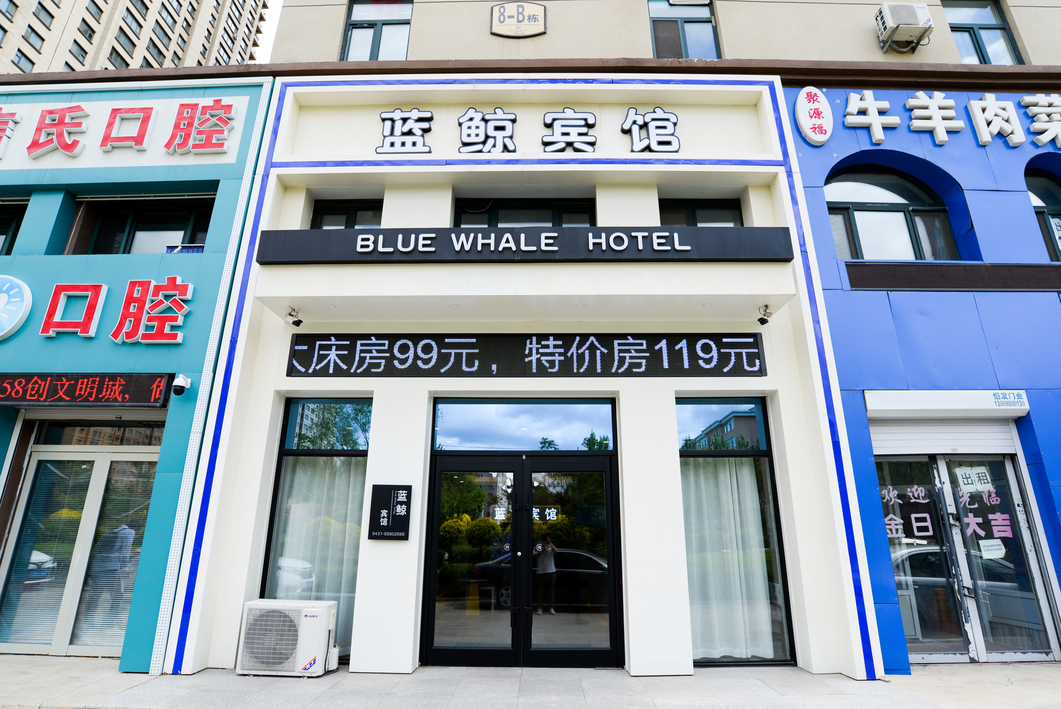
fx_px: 531
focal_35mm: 18
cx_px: 530
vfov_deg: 67.5
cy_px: 354
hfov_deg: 90.0
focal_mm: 18
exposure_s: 1/200
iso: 100
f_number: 8
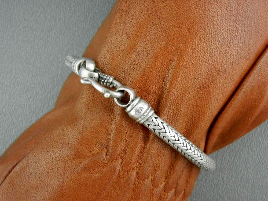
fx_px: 480
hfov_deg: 31.2
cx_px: 140
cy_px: 103
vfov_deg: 23.7
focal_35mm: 62
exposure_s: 1/3.7
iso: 200
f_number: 4
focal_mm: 10.6
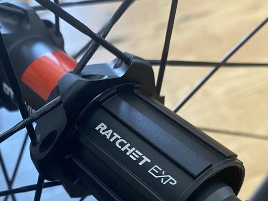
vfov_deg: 28.3
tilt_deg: -49.5
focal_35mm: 49
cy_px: 188
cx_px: 109
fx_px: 379
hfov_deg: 38.8
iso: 200
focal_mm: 4.25
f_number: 1.8
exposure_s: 1/60
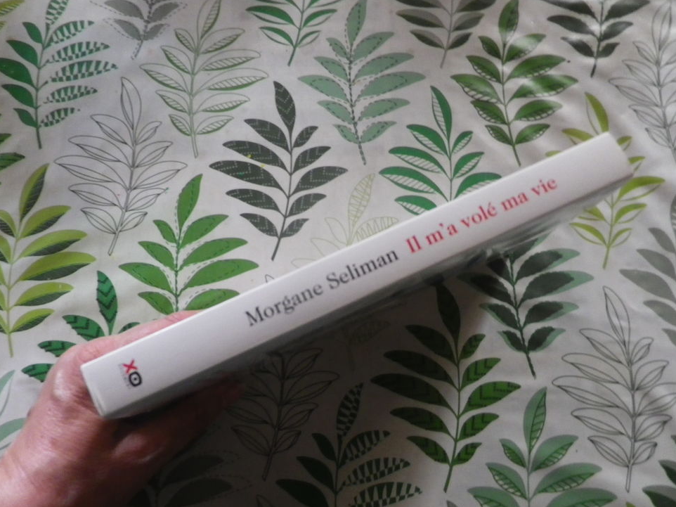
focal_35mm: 26
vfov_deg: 53.0
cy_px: 262
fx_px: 508
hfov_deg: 67.3
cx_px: 326
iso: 400
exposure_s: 1/25
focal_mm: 4.5
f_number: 3.5
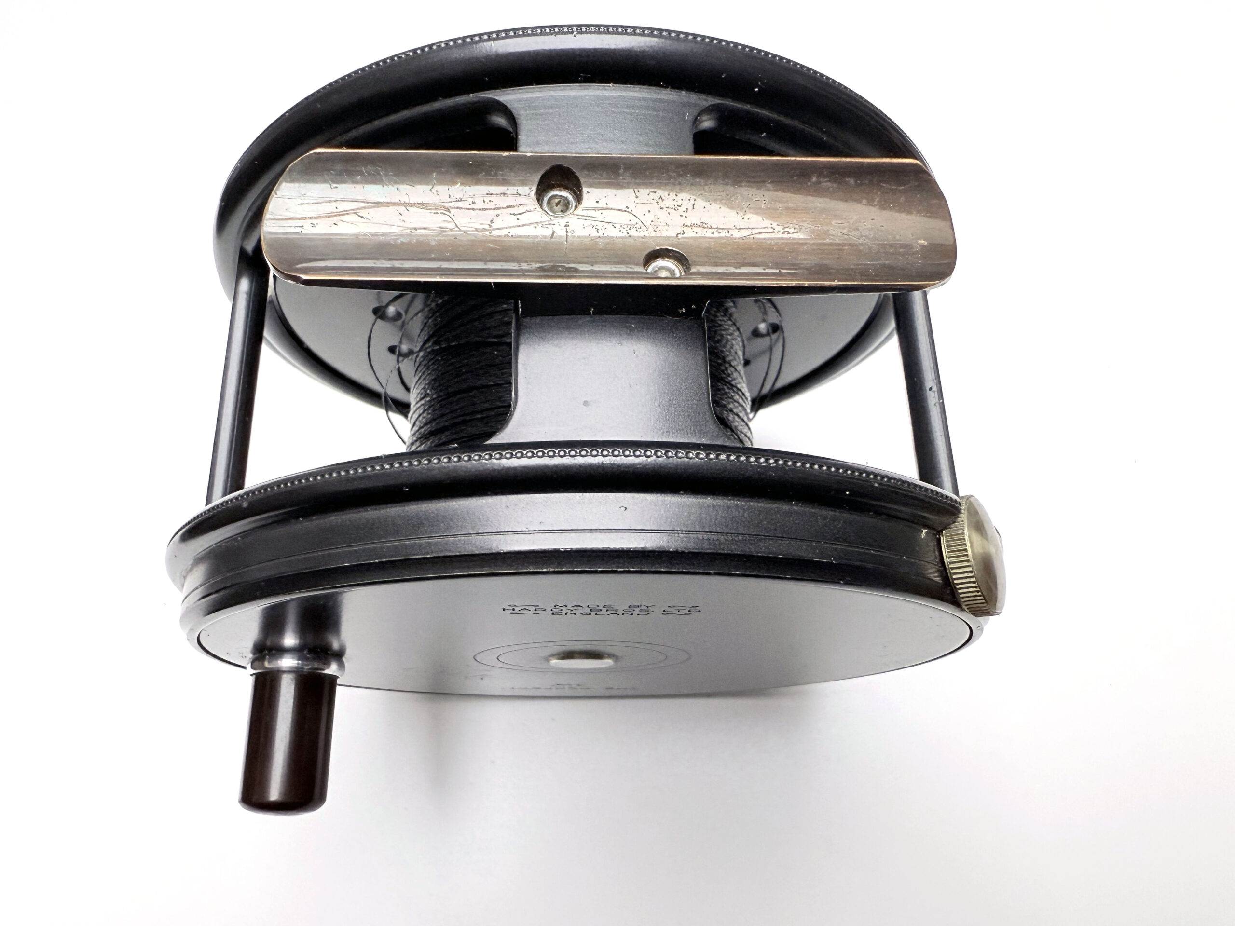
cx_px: 618
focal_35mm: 24
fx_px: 856
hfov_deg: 71.6
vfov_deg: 56.8
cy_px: 463
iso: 64
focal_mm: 6.76
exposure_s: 1/241
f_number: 1.78
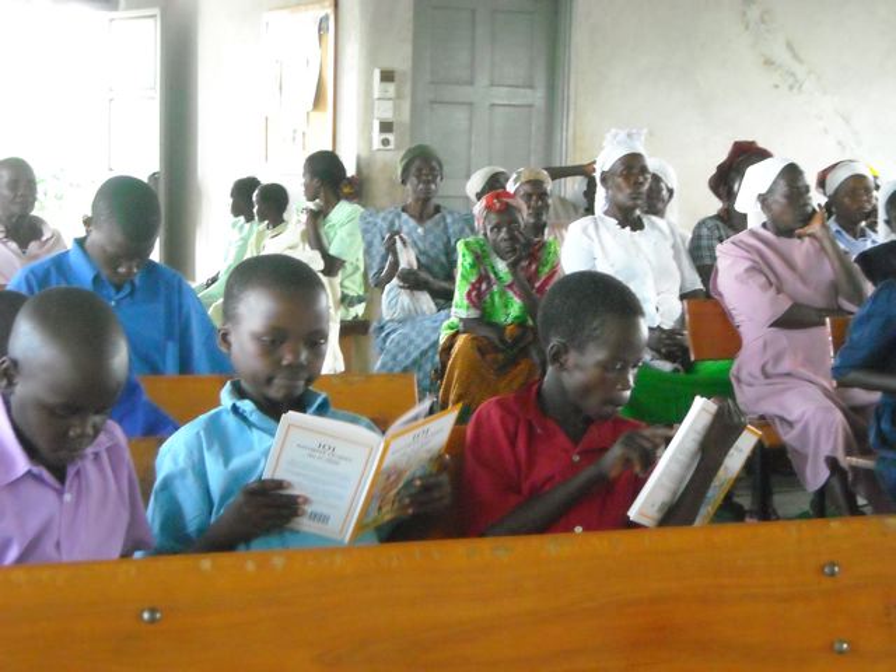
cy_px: 336
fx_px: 2174
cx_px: 448
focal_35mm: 84
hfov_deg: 23.3
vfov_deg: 17.6
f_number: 4.1
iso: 800
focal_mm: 13.73
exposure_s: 1/22
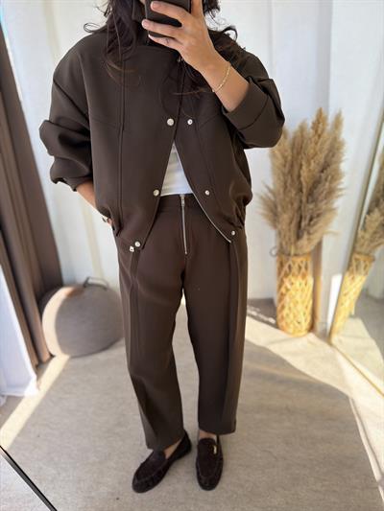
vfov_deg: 71.6
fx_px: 355
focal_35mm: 24
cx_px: 192
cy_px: 256
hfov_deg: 56.8
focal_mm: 6.76
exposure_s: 1/201
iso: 125
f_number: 1.78
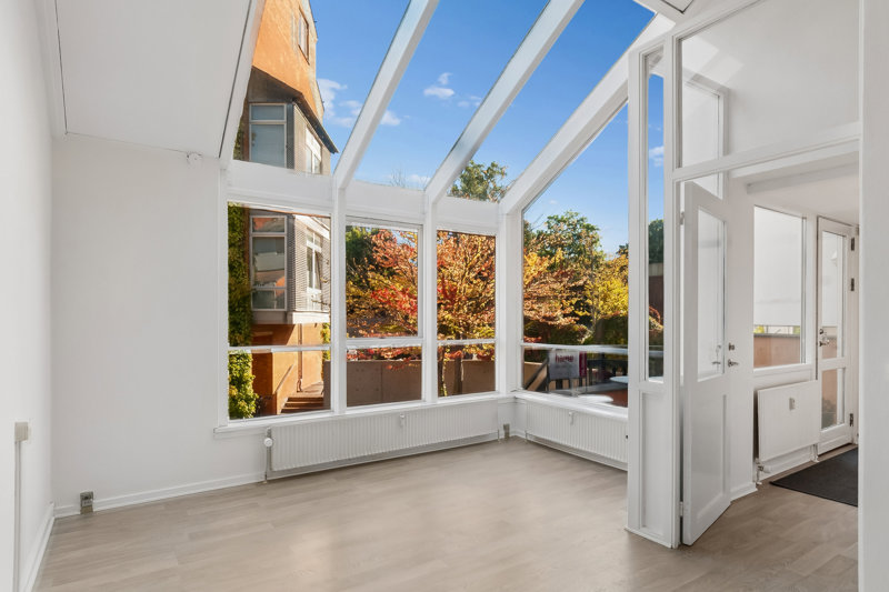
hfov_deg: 90.0
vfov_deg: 67.4
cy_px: 296
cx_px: 444
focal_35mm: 18
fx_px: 444
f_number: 10
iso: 200
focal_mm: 12
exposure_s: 1/10
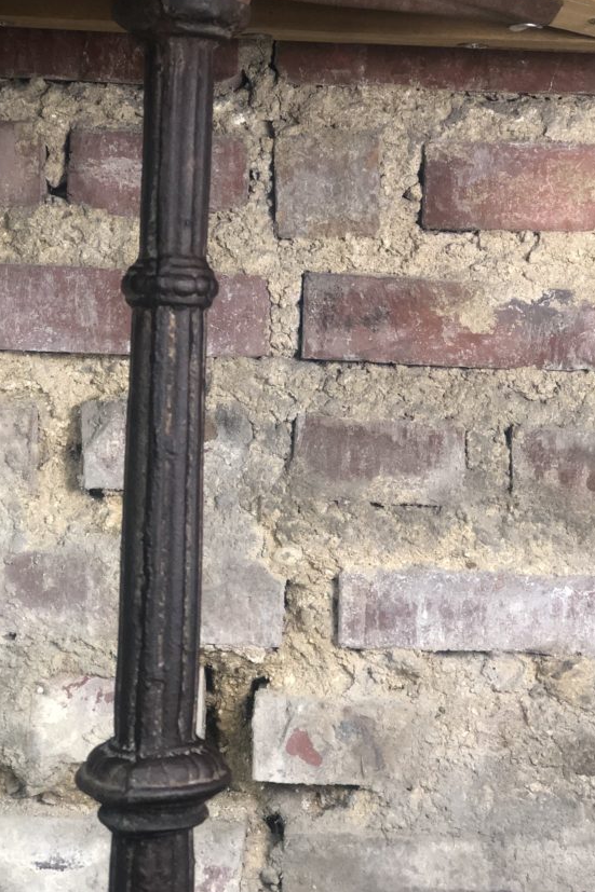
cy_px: 367
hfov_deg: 20.3
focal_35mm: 67
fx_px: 1662
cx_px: 290
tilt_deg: -2.9
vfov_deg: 30.0
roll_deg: -2.4
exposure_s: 1/50
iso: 125
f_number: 2.4
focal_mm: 6
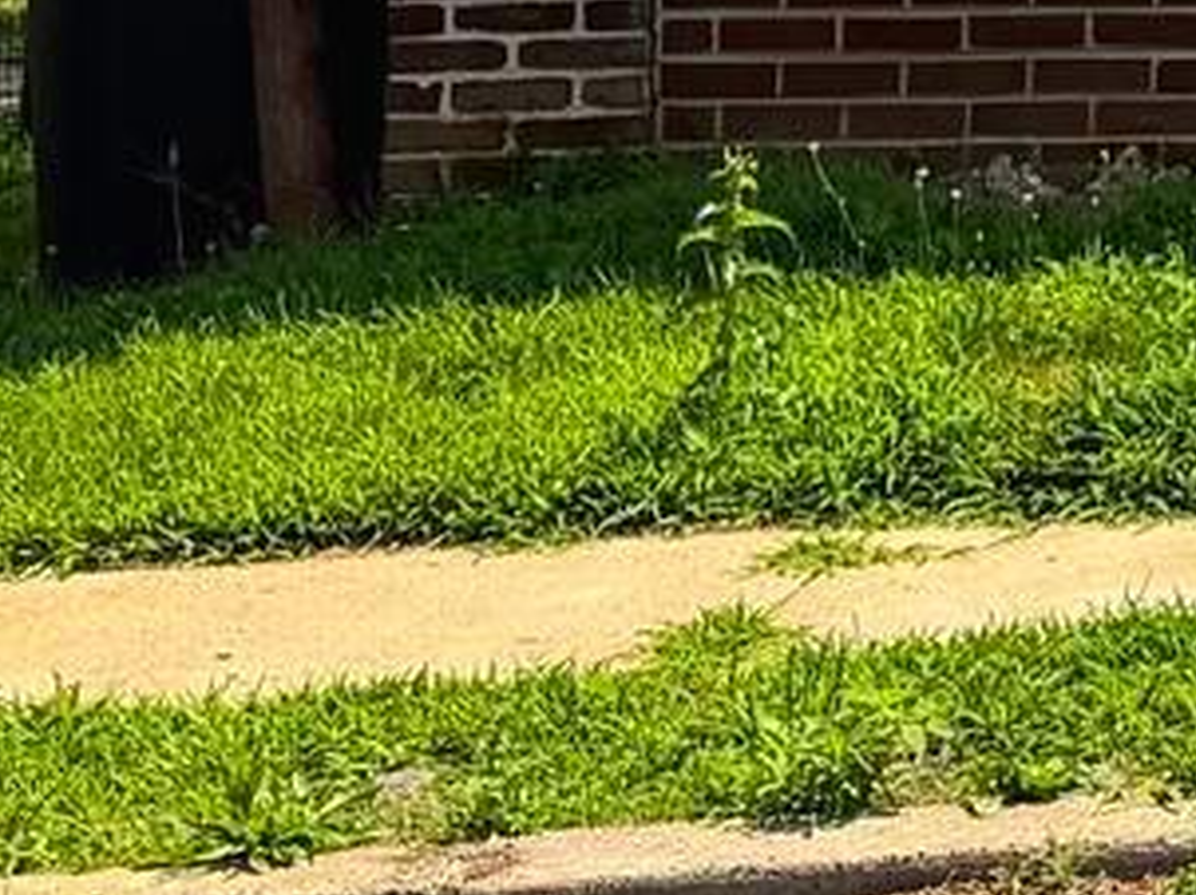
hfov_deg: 10.7
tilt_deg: +9.9
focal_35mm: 163
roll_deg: +1.0
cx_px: 2657
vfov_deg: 8.3
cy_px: -1339
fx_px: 5627
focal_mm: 6.76
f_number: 1.78
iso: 80
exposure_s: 1/3425
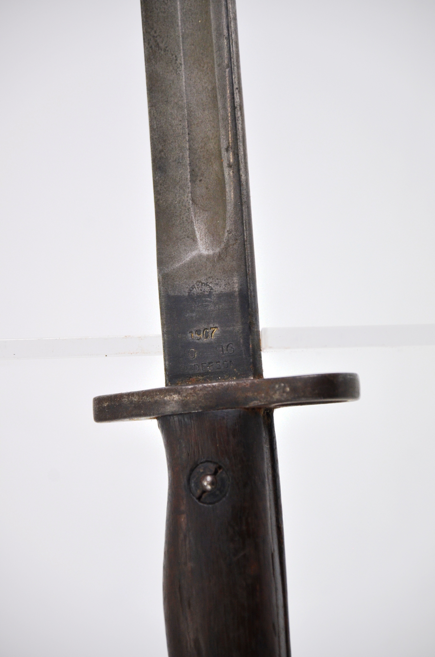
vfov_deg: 10.2
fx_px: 3687
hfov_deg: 6.8
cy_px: 328
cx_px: 218
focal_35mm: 202
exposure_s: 1/250
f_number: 5.6
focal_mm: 135
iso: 800
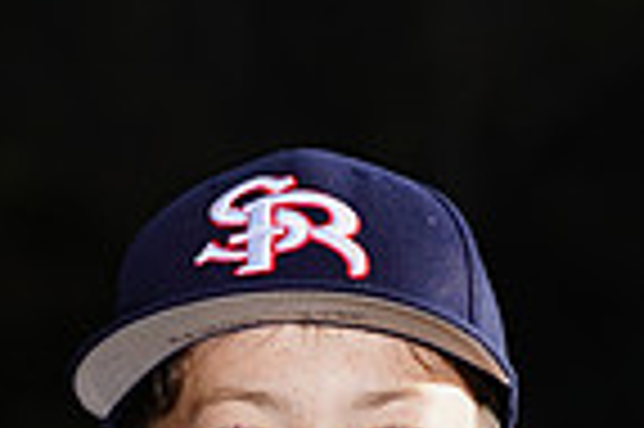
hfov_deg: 2.5
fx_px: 14545
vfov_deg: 1.7
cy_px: 827
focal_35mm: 814
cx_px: 288
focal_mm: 200
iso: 320
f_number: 8
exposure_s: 1/160
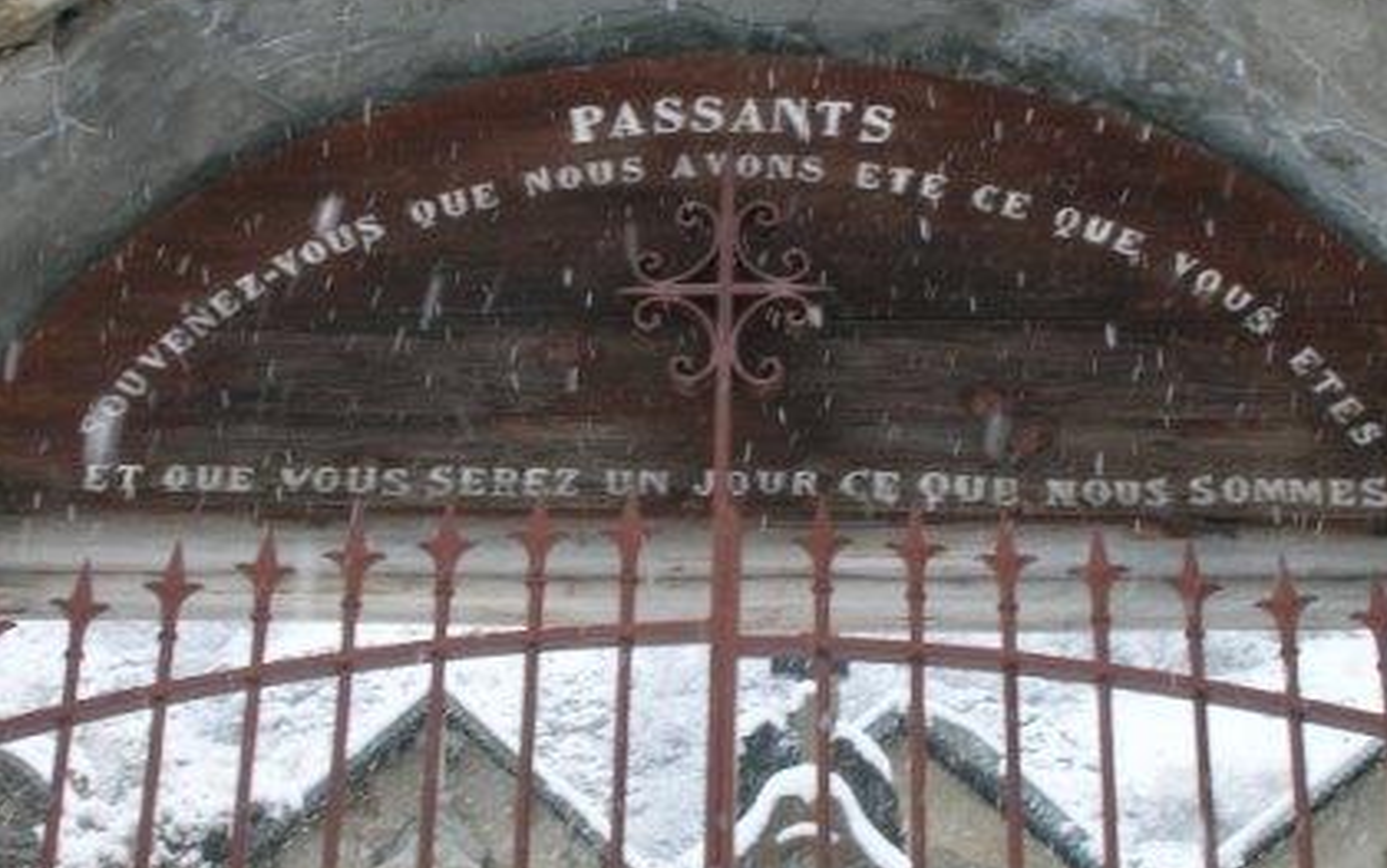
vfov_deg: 16.5
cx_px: 733
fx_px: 2988
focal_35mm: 79
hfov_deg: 26.1
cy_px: 480
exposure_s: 1/126
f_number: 6.6
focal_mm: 11.7
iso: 50
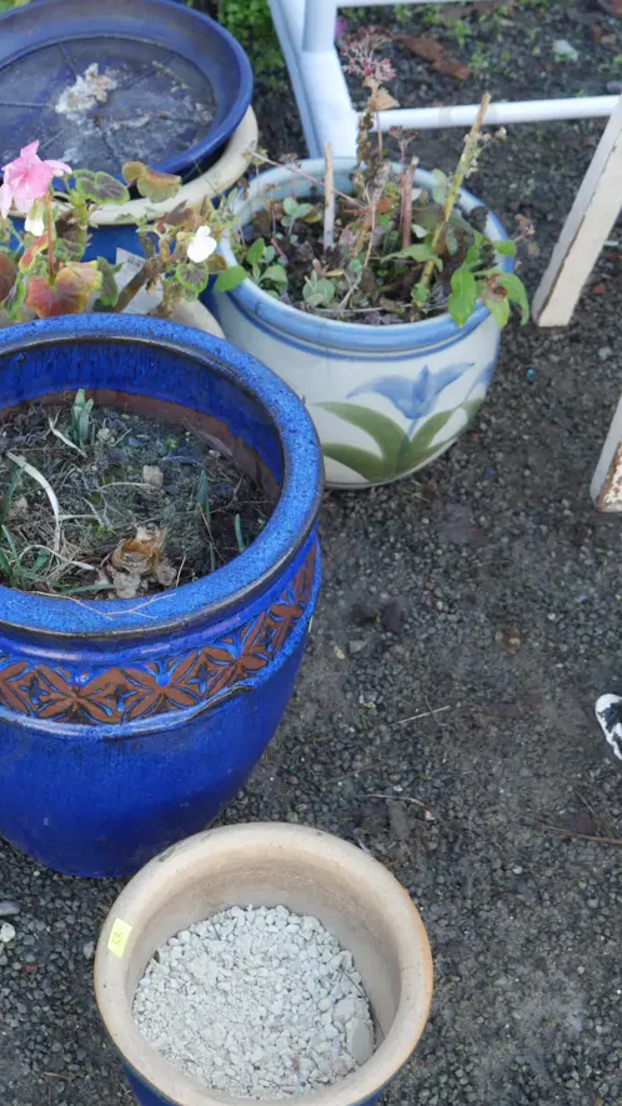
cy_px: 487
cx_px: 189
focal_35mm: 58
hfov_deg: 20.6
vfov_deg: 36.0
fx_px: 1700
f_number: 5.1
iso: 320
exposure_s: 1/60
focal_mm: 23
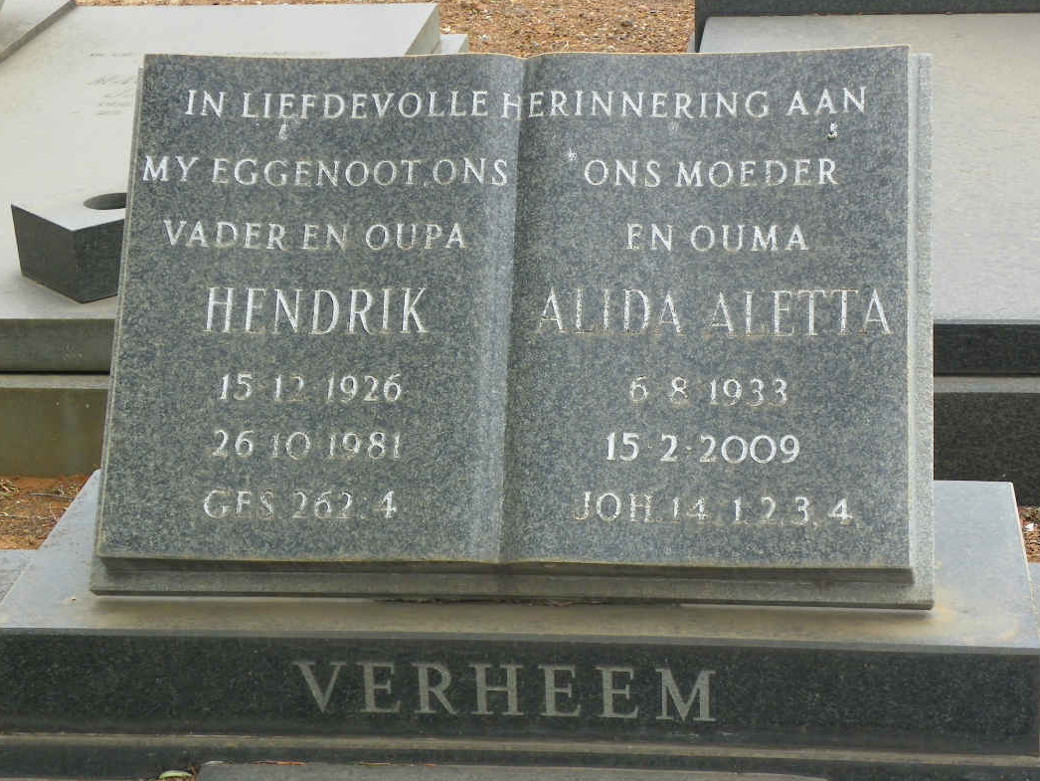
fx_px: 2344
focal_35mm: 78
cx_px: 553
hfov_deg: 25.0
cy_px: 410
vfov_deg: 18.9
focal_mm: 12.1
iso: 64
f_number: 3.5
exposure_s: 1/160
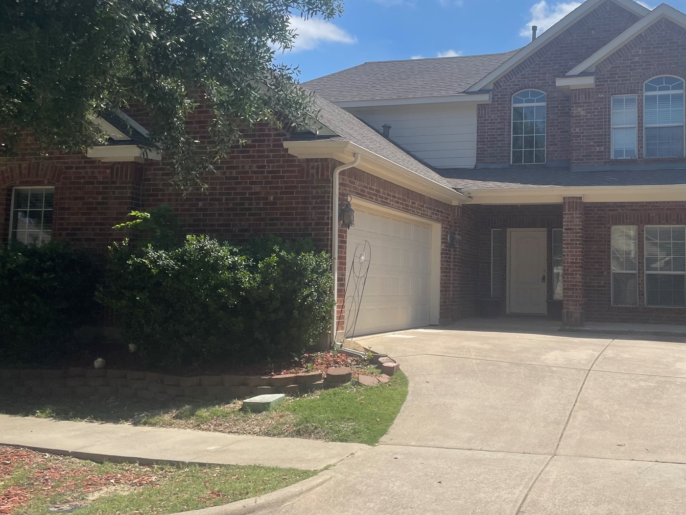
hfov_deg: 48.2
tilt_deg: +5.8
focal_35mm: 38
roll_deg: -0.6
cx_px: 454
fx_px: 753
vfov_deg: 37.7
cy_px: 221
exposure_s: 1/5051
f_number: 1.6
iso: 32
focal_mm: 4.2
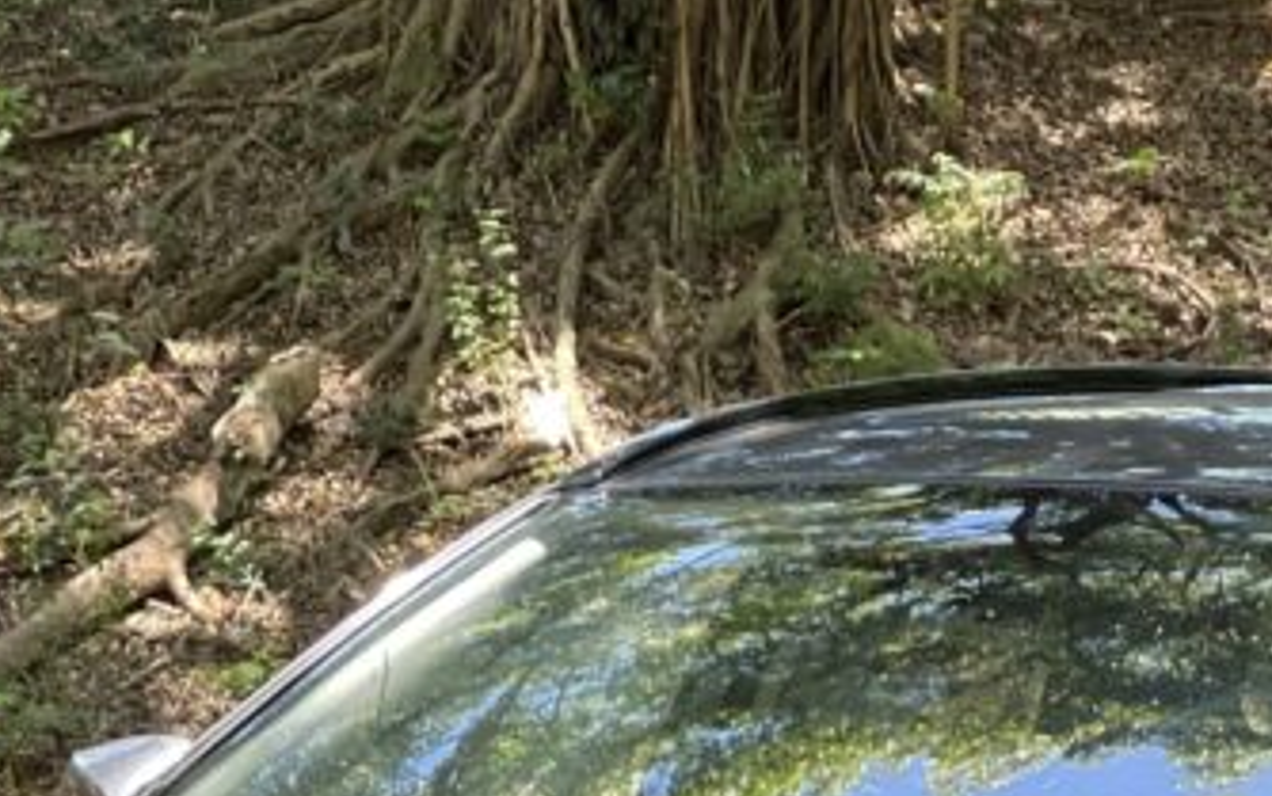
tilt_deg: -5.4
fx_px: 8669
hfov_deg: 8.4
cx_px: 1043
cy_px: 1428
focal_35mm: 250
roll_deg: -2.5
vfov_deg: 5.2
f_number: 2.8
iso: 160
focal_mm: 9
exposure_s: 1/121
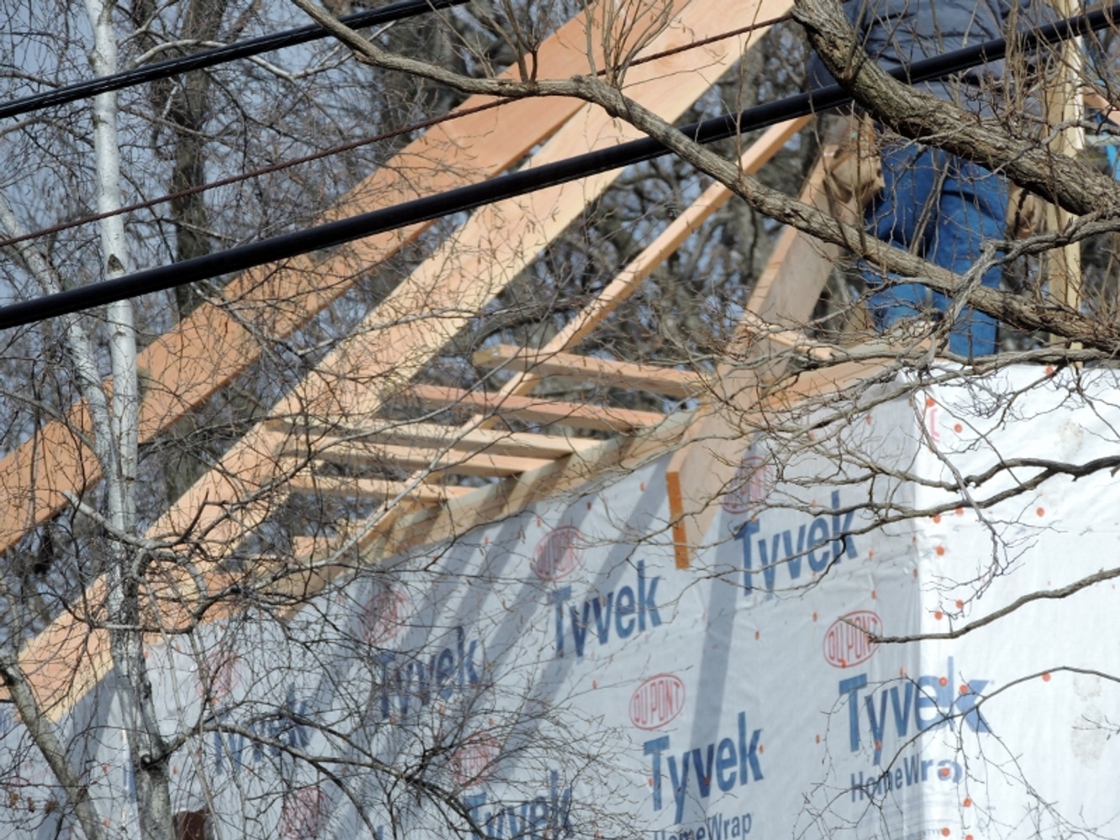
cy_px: 420
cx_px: 560
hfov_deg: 5.0
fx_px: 12943
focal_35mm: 400
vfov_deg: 3.7
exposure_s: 1/640
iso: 100
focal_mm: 71.3
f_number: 4.8
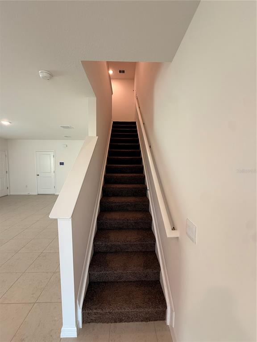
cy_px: 171
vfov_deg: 102.1
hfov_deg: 85.7
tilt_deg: -3.0
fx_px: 139
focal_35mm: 14
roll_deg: -0.5
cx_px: 128
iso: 200
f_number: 2.2
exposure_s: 1/120
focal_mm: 2.22
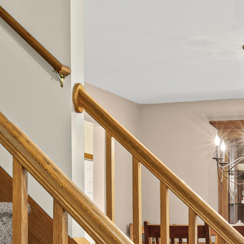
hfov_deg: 22.0
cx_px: 239
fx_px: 606
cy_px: 220
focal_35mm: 76
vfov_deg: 22.2
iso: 640
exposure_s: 1/1.25
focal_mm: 24
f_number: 8
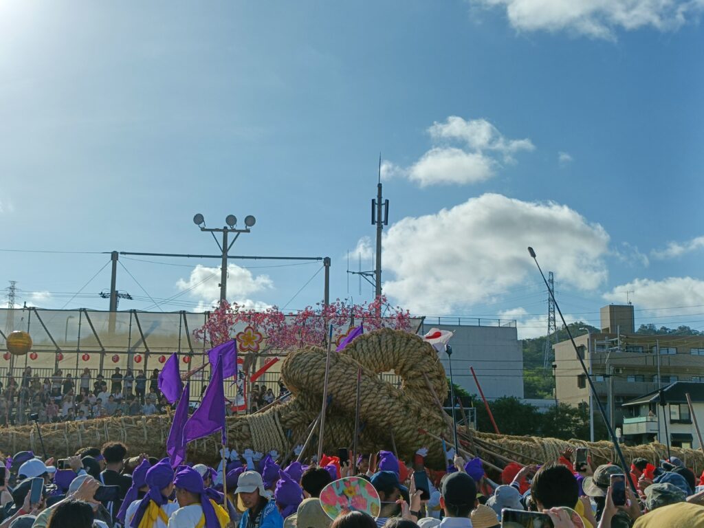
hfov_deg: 38.2
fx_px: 1017
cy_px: 264
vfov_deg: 29.1
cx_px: 352
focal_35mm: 50
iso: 64
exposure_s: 1/1984
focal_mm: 4.7
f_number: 1.7
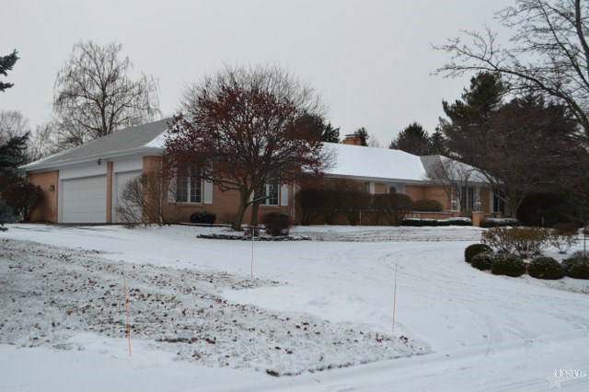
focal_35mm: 44
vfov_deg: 30.8
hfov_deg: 45.0
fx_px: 711
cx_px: 294
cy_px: 196
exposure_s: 1/125
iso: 140
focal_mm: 29
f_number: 5.6
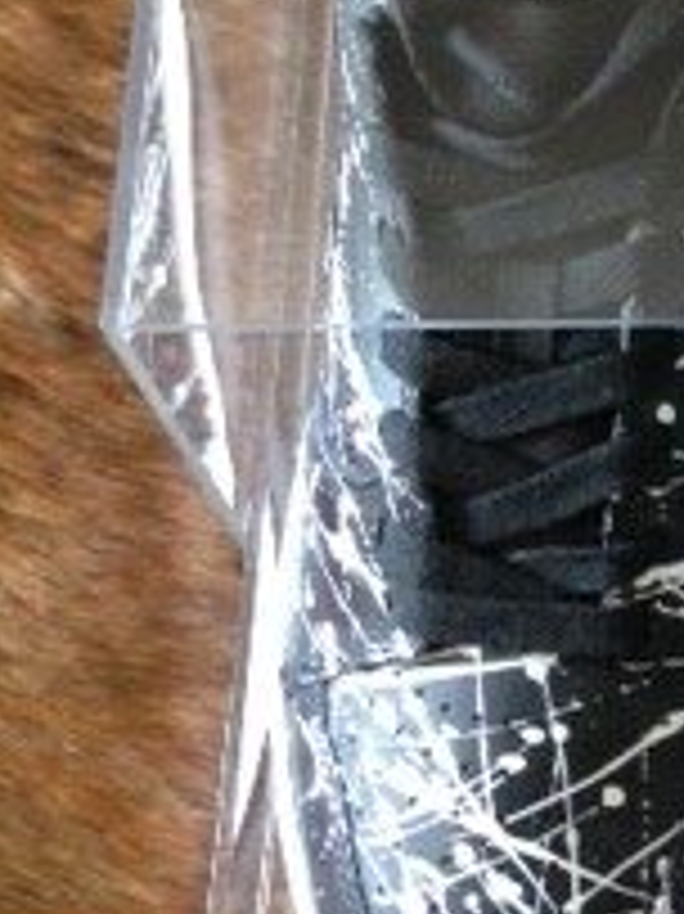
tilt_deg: -62.1
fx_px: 2743
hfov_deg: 13.7
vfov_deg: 18.6
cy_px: 113
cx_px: 855
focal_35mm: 104
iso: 100
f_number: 2.4
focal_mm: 4.12
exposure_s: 1/20
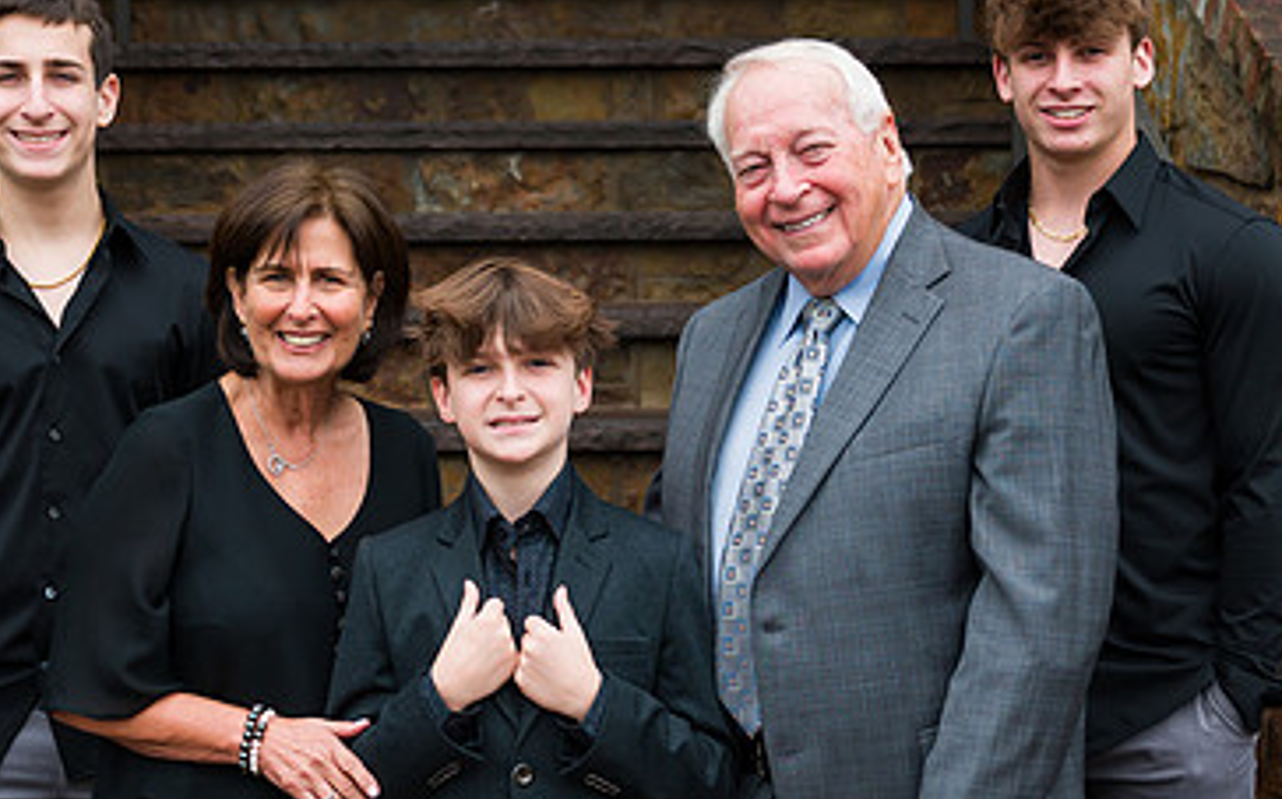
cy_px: 431
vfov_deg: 15.5
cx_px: 504
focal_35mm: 84
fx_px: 2933
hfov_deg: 24.6
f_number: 4
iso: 320
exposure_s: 1/640
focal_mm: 35
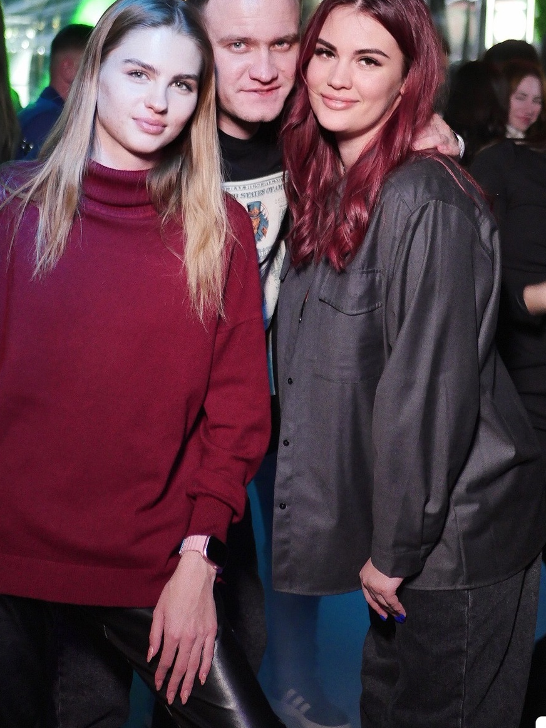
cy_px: 275
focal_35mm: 71
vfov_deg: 27.3
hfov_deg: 20.7
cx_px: 218
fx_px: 1493
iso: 1600
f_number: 1.7
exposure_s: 1/125
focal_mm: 25
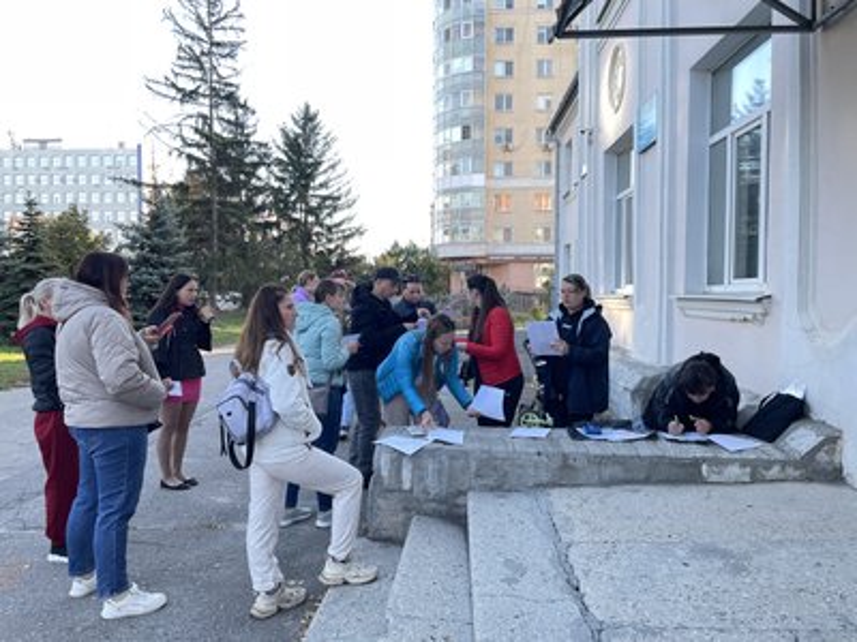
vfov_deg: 53.1
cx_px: 428
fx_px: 644
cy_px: 321
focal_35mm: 26
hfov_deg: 67.3
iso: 32
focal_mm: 4.2
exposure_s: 1/244
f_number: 1.6
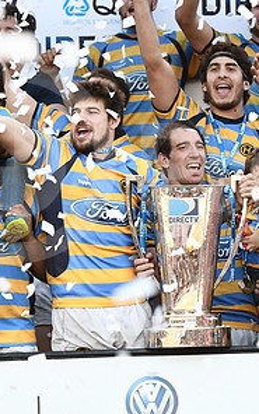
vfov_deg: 6.9
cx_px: 253
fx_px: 3456
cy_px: 164
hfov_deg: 4.3
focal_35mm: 306
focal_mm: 102
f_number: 4
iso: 1250
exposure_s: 1/1000
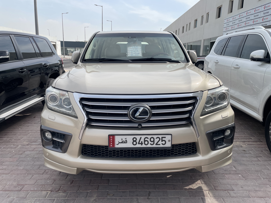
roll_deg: -1.5
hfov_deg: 67.3
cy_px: 102
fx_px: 204
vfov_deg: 53.1
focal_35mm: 26
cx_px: 136
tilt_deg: -13.2
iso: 32
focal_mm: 4.2
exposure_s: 1/4000
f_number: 1.6
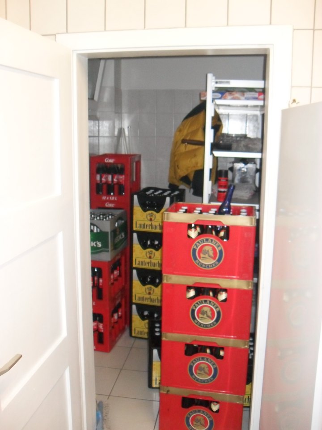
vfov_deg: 52.6
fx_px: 434
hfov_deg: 40.7
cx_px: 161
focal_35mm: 35
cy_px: 215
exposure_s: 1/45
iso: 400
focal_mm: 6.2
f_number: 2.8
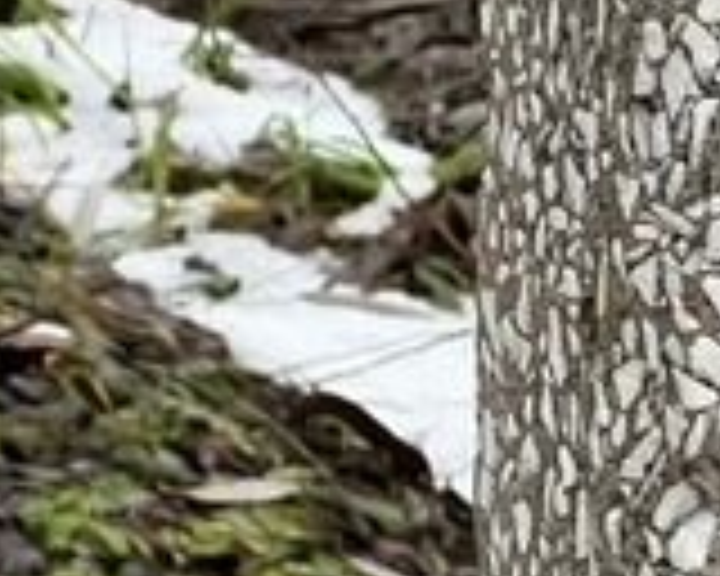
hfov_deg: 3.9
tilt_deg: -18.6
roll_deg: -4.1
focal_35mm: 482
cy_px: 1350
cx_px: 1962
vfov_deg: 3.2
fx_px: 10271
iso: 64
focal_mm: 9
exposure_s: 1/99
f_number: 2.8
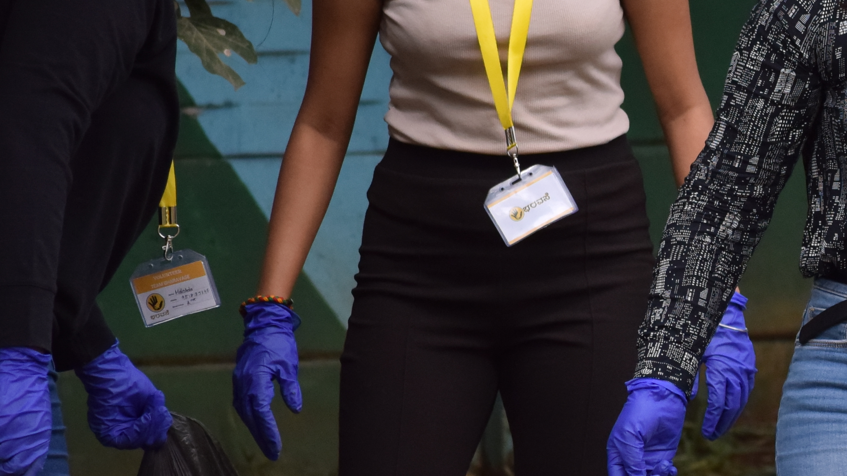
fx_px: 14260
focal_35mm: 635
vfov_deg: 1.9
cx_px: 956
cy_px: 206
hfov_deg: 3.4
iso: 400
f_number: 4.8
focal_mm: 140
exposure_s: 1/1600
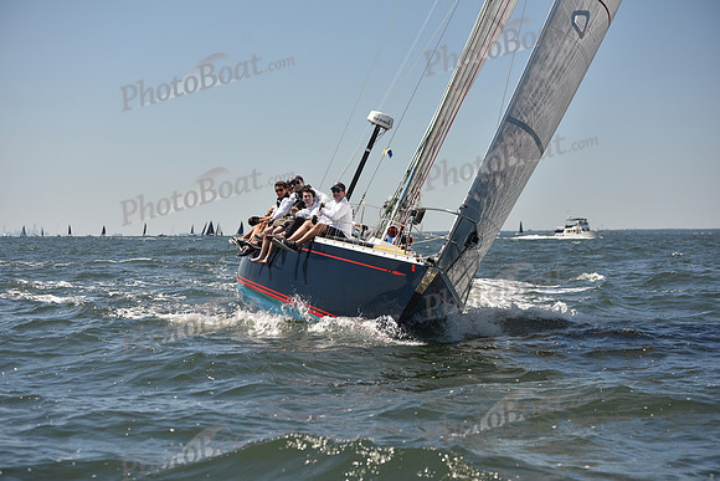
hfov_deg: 23.9
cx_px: 360
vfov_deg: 16.1
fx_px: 1700
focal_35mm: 85
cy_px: 240
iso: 250
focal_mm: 85
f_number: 4
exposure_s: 1/1250
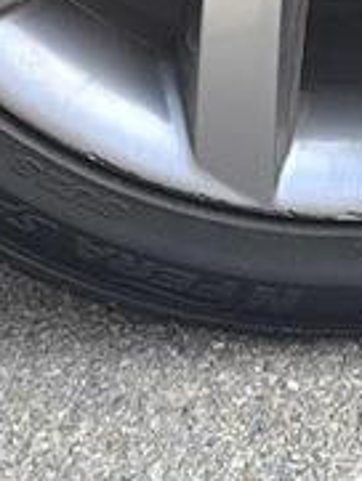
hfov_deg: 6.7
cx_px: 311
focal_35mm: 221
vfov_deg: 8.2
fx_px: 3078
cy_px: -668
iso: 50
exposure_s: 1/304
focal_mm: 6.14
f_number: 1.65
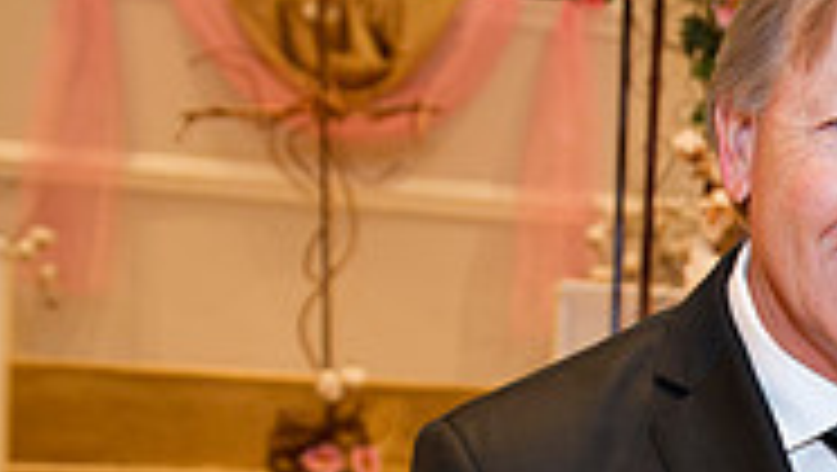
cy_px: 553
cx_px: 1112
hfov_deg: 19.4
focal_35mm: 101
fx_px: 2244
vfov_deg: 11.8
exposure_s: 1/125
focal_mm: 31
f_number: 4
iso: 1250
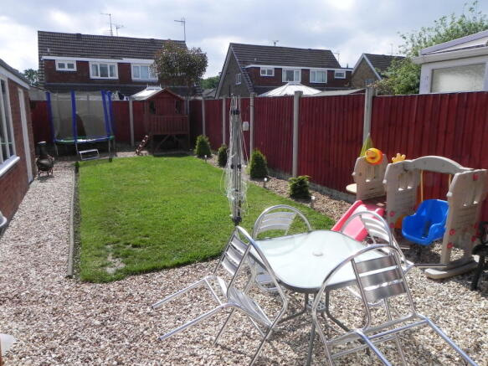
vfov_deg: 53.0
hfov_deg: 67.3
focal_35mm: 26
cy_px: 183
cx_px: 244
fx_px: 366
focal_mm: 4.6
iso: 160
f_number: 7.1
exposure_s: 1/438
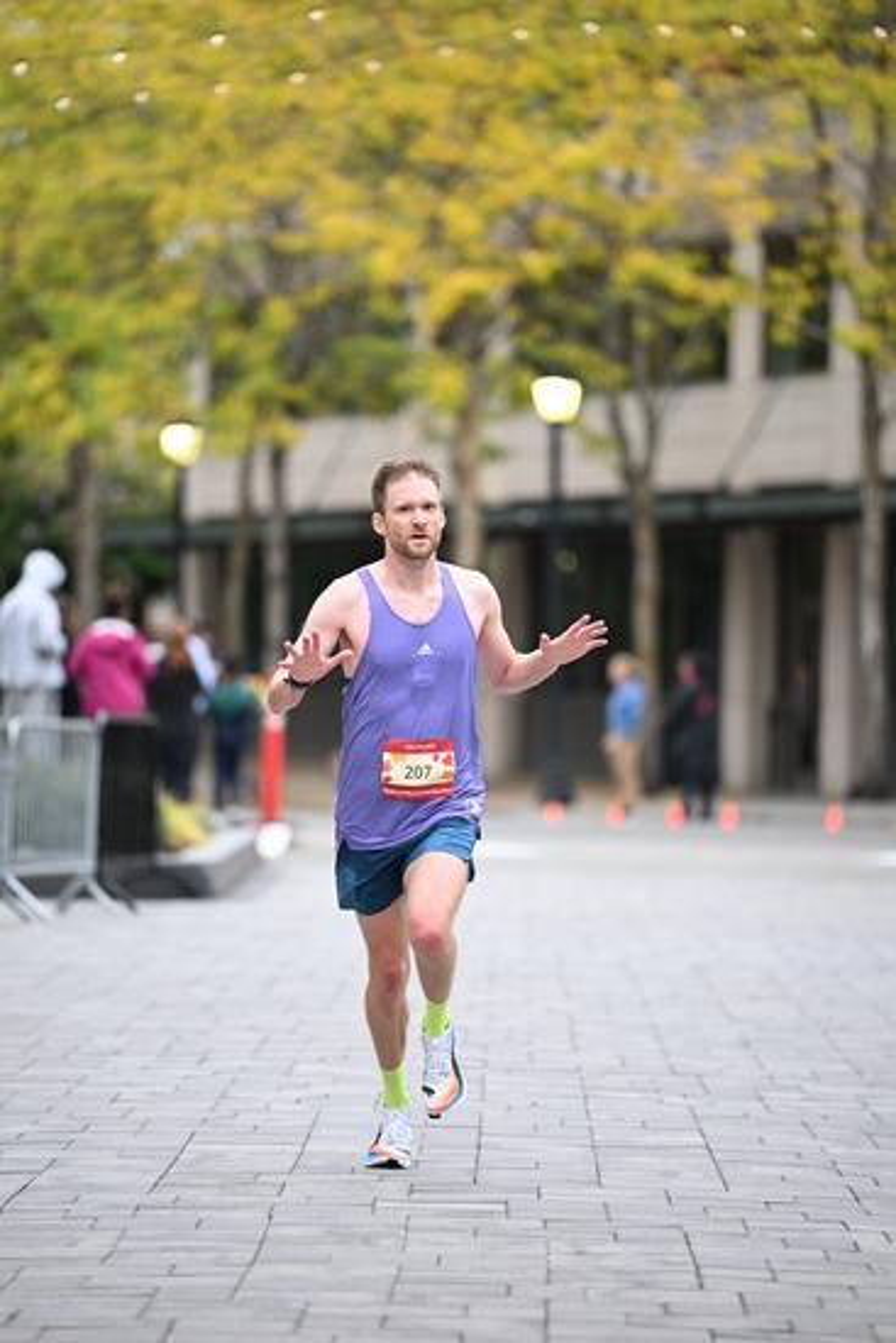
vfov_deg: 10.3
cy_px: 672
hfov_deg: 6.9
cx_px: 448
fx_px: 7461
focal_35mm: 200
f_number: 2.8
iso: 1600
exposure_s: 1/800
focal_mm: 200
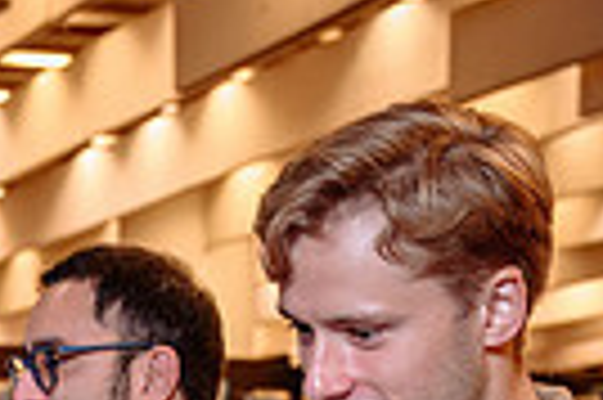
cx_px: 25
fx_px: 2861
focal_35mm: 171
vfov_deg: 7.7
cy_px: 730
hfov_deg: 11.9
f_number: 3.5
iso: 1000
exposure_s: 1/100
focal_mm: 36
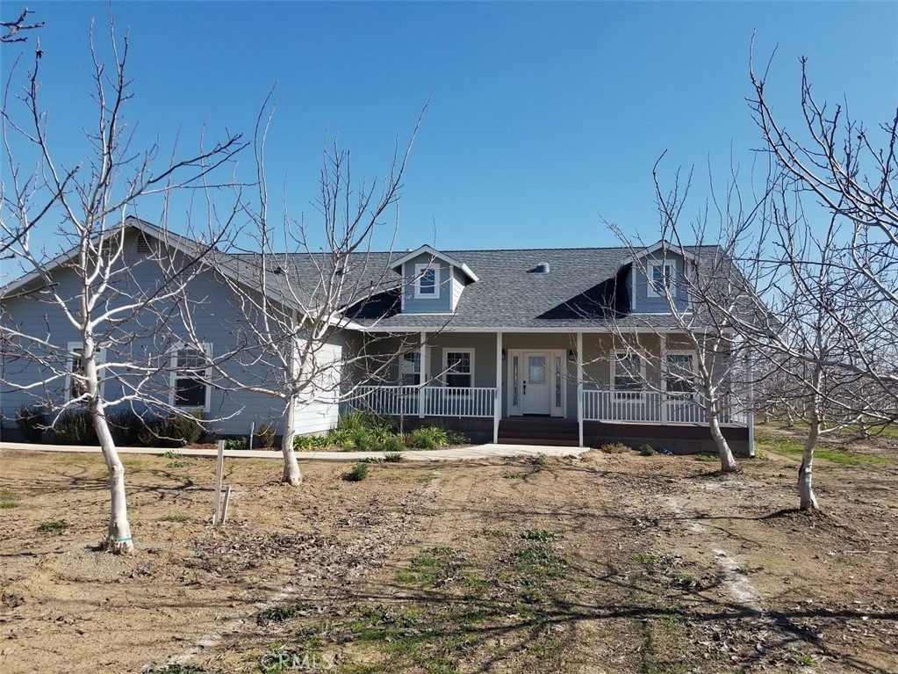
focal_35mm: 26
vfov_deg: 53.1
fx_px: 674
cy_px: 337
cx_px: 449
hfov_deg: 67.3
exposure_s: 1/2392
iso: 50
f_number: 1.7
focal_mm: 4.25
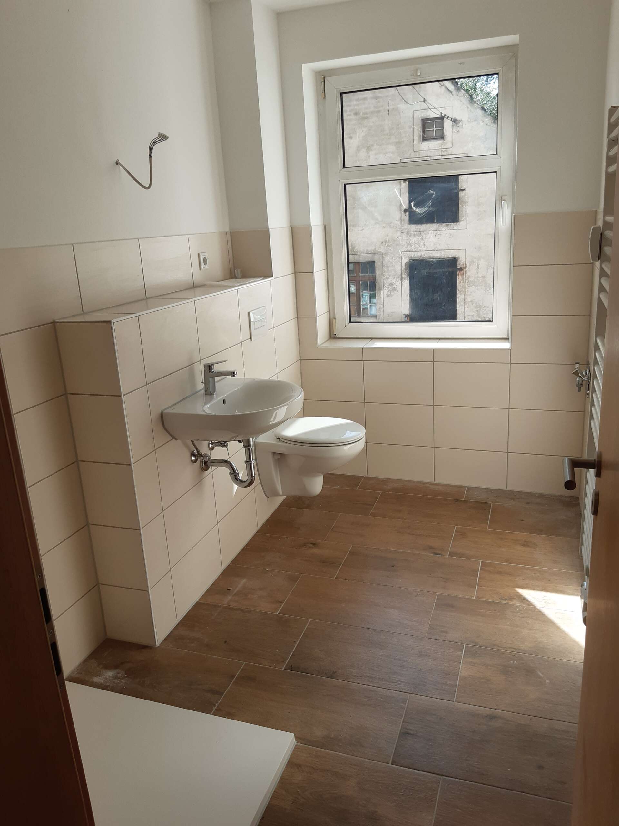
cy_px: 413
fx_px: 620
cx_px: 310
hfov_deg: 53.1
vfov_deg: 67.3
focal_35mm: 26
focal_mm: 3.92
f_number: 1.7
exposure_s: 1/379
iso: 40
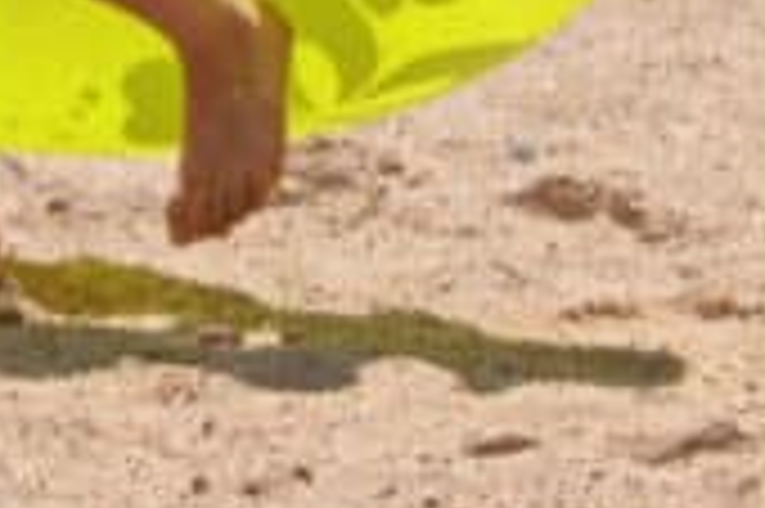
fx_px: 20916
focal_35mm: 985
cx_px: 378
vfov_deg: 1.4
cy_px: -441
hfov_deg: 2.1
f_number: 7.1
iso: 320
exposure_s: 1/2000
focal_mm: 145
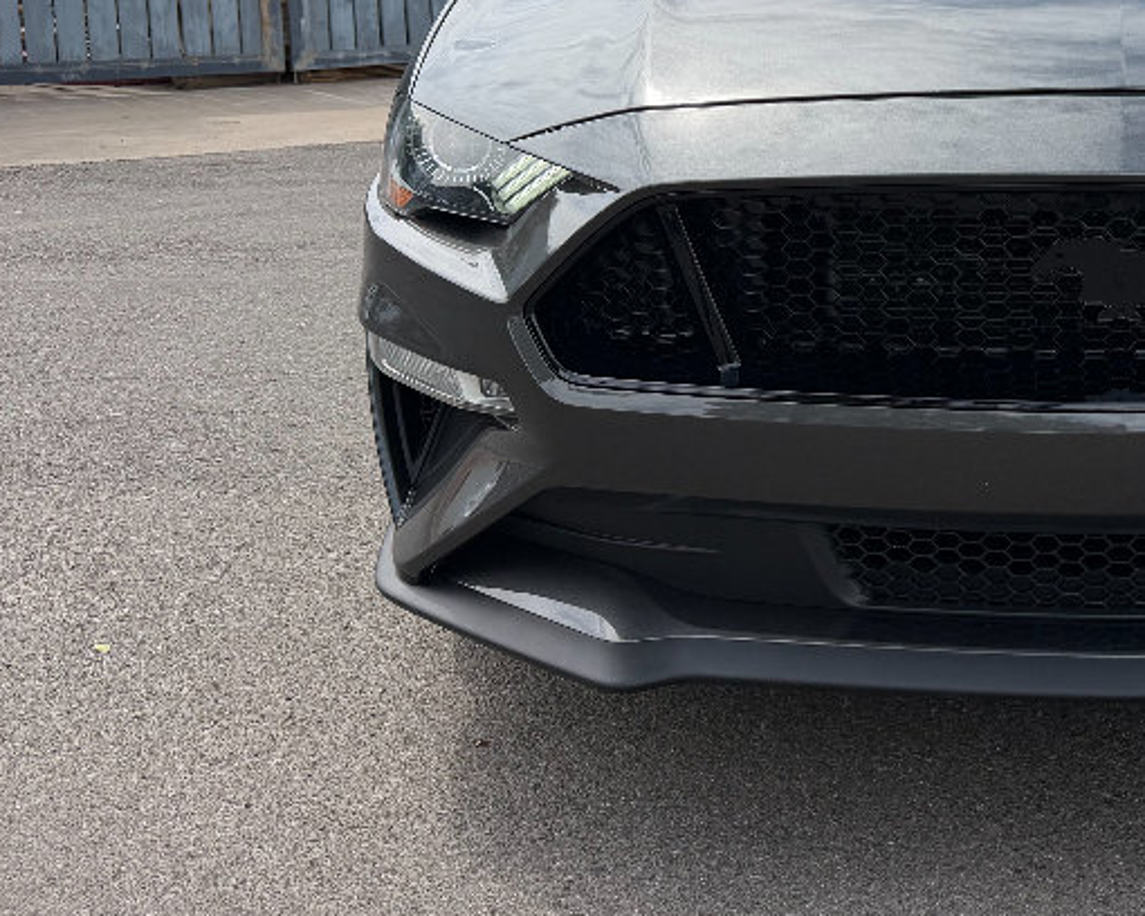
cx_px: 1102
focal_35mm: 47
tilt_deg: -10.8
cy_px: 139
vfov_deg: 31.0
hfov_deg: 36.2
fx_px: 1593
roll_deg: +0.1
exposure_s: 1/3021
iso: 80
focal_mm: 6.76
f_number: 1.78
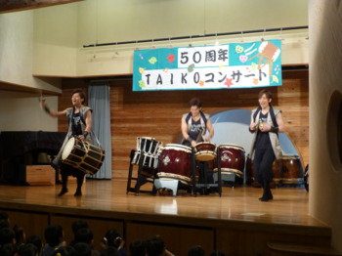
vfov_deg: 23.6
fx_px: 612
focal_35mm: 62
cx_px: 171
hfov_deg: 31.2
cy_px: 128
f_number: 4.8
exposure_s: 1/20
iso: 400
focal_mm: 11
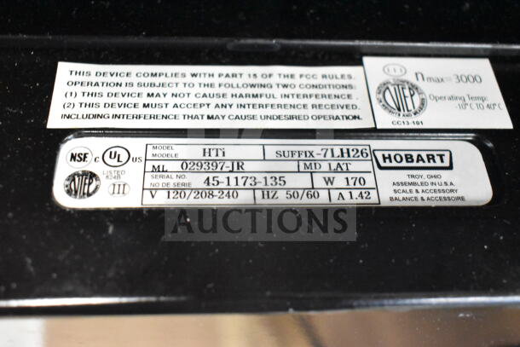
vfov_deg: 35.5
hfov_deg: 51.3
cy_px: 174
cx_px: 260
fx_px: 542
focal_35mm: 38
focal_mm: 25
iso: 11400
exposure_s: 1/40
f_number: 4
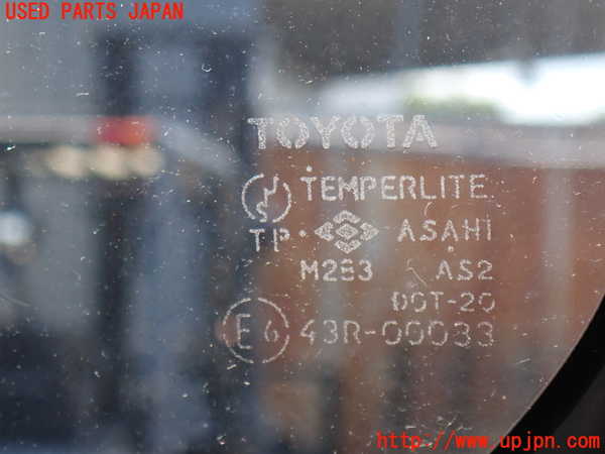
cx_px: 302
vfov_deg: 14.8
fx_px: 1748
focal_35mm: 100
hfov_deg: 19.6
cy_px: 227
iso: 200
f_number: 4.9
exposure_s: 1/200
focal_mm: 18
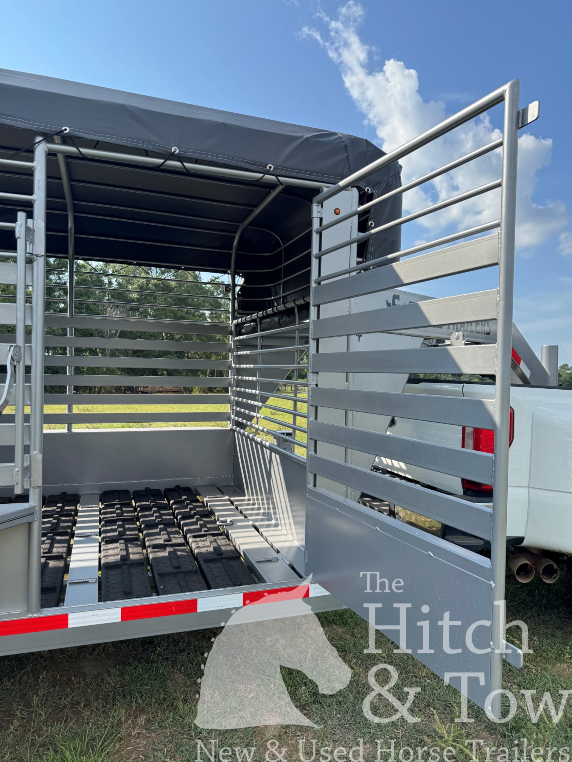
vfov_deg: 71.6
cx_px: 286
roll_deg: -0.4
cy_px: 381
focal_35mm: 24
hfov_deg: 56.8
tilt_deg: +1.1
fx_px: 529
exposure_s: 1/1980
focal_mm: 6.76
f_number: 1.78
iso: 80
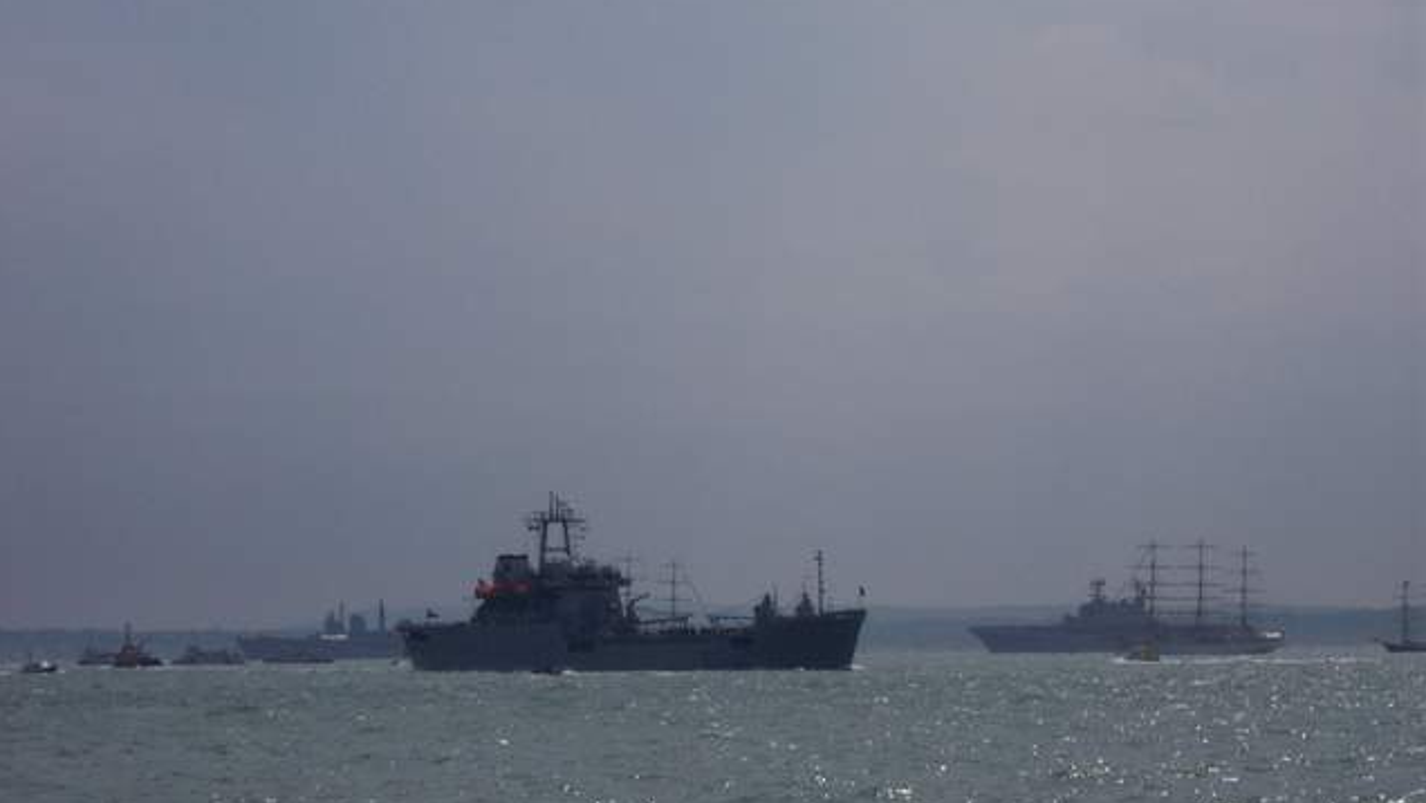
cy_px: 527
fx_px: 4727
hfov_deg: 17.2
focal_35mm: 125
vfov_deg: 9.7
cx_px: 711
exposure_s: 1/1000
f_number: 8
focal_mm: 24
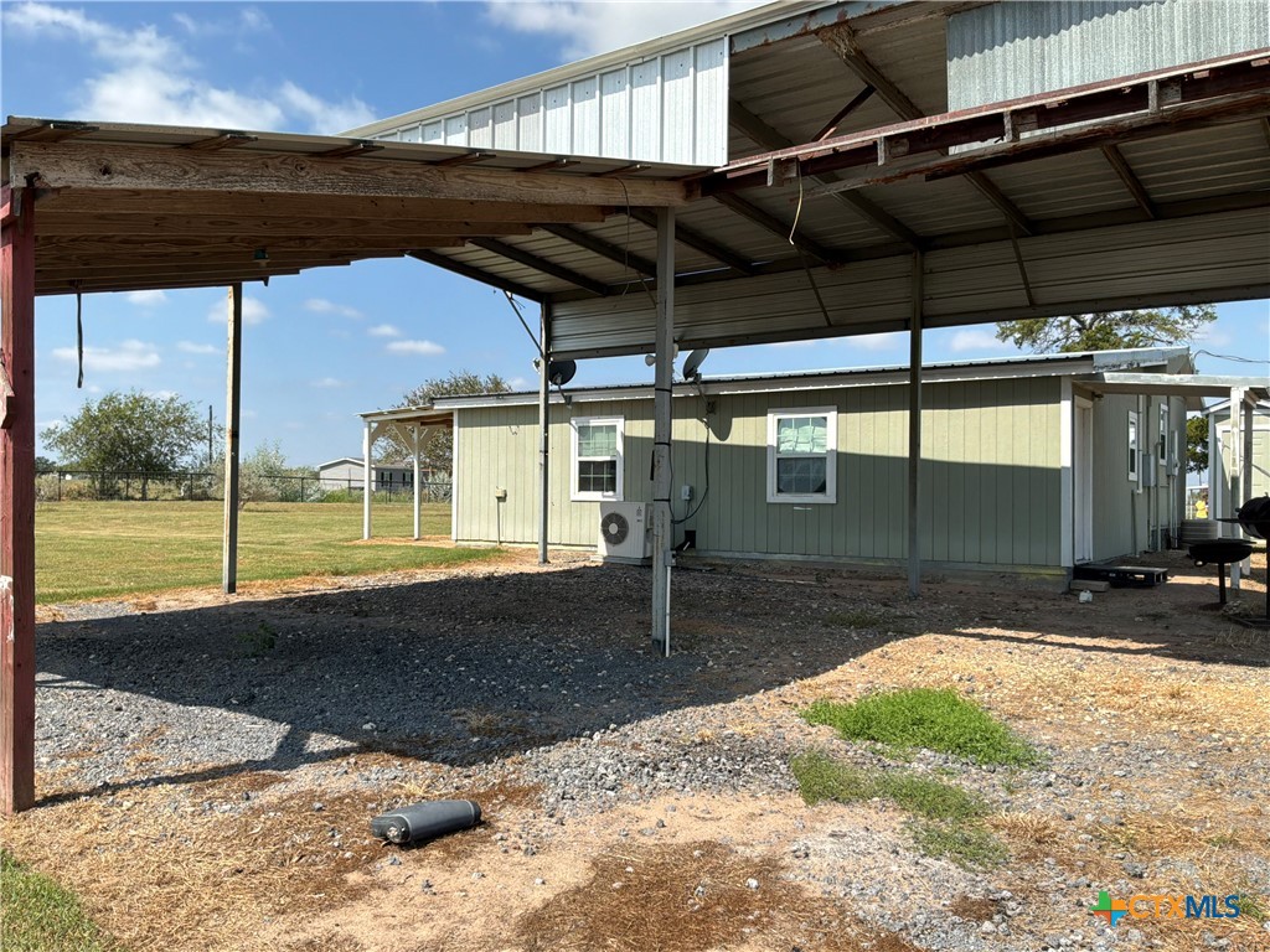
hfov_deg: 63.4
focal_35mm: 28
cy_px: 476
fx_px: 1027
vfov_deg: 49.7
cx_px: 635
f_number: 1.8
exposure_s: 1/1848
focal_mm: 3
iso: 25
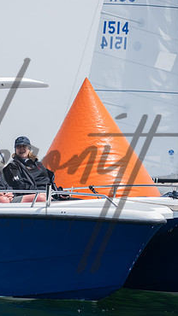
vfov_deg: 9.1
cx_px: 31
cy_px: 155
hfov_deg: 5.1
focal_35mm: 238
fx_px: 1998
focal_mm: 92
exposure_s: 1/640
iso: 100
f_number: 4.8
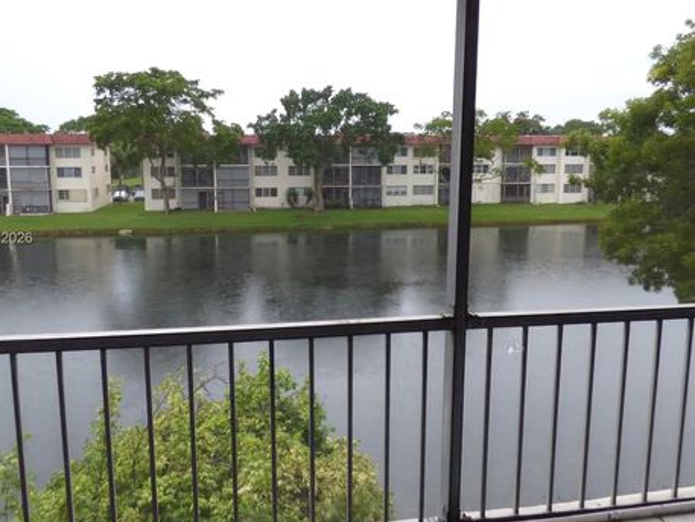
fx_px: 562
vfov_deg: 49.7
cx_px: 330
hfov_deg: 63.4
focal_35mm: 28
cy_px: 239
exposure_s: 1/100
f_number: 2.8
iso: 100
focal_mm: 3.58
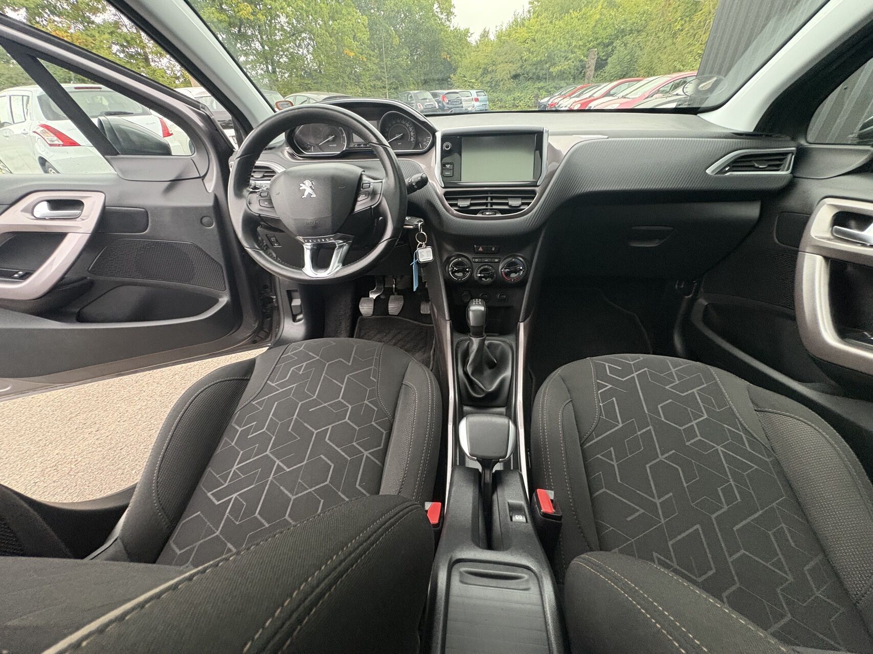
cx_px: 436
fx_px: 353
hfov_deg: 102.1
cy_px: 327
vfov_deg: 85.7
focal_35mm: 14
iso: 500
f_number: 2.2
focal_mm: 2.22
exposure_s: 1/60
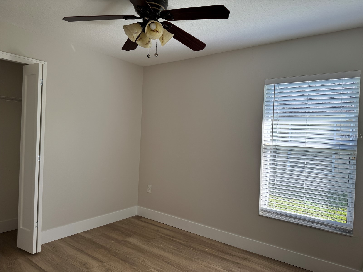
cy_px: 136
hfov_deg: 71.6
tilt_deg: -1.6
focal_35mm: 24
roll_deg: -1.8
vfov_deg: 56.8
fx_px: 252
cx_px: 182
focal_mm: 6.76
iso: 64
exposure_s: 1/221
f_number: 1.78
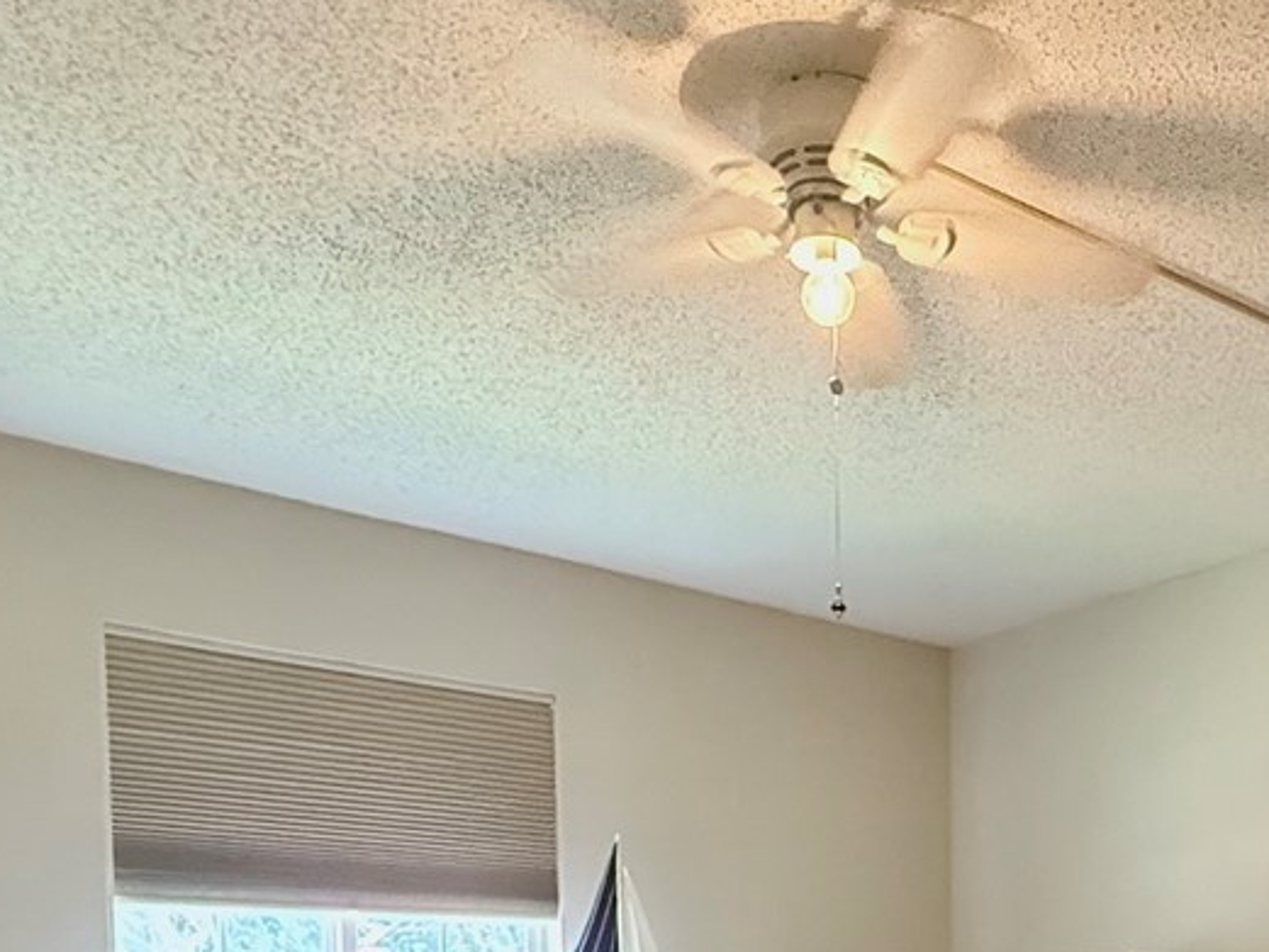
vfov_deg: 28.9
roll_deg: +0.1
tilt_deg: -2.7
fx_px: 1577
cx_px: 982
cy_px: 1152
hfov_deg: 42.2
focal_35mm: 43
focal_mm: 2.22
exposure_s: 1/60
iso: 800
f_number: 2.2
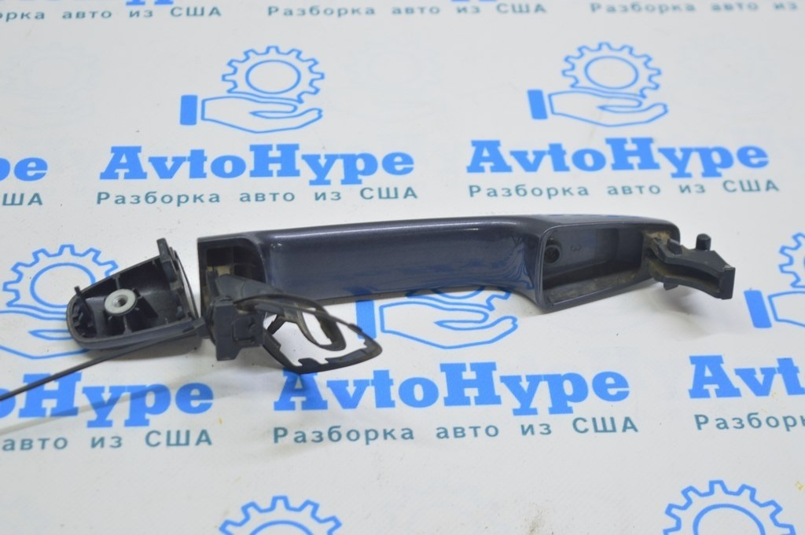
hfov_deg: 28.1
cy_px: 268
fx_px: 1609
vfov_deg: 18.9
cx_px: 402
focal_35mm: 72
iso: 400
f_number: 5.6
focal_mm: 48
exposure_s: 1/20
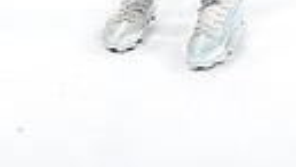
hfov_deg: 14.3
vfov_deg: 7.3
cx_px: 156
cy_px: -318
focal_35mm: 150
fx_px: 1179
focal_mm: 41.1
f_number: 4.5
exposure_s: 1/250
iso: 160
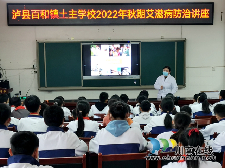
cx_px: 112
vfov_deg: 29.7
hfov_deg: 38.9
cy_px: 84
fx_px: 318
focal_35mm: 49
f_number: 1.8
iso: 160
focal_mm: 5.58
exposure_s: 1/50
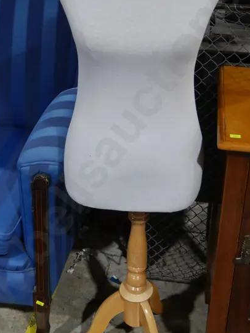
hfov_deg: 27.5
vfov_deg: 35.9
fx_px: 510
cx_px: 131
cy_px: 122
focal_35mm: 53
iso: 400
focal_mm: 14
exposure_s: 1/60
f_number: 3.5
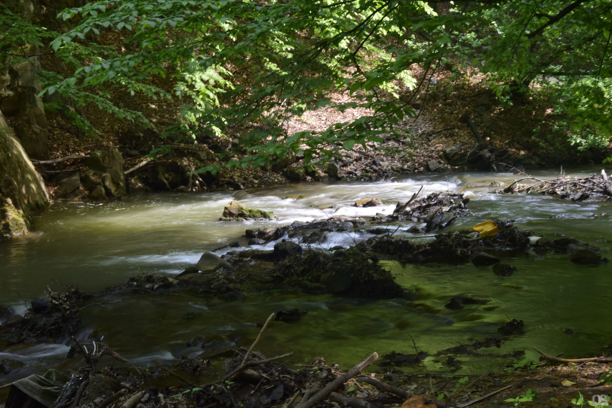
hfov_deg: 33.4
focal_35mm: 60
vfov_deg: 22.6
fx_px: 1020
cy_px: 204
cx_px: 306
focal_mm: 40
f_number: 29
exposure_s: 1/5
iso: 100
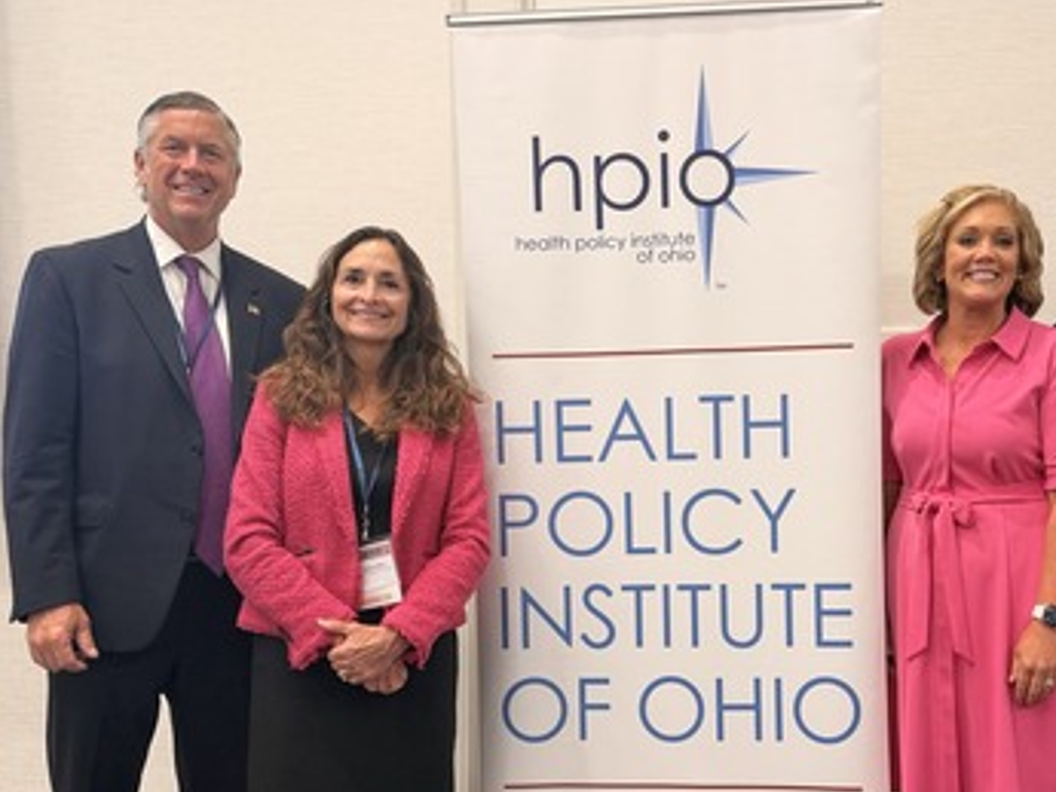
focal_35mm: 39
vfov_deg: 36.7
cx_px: 712
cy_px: 488
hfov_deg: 47.0
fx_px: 1190
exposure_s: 1/120
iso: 200
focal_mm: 6.76
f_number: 1.78
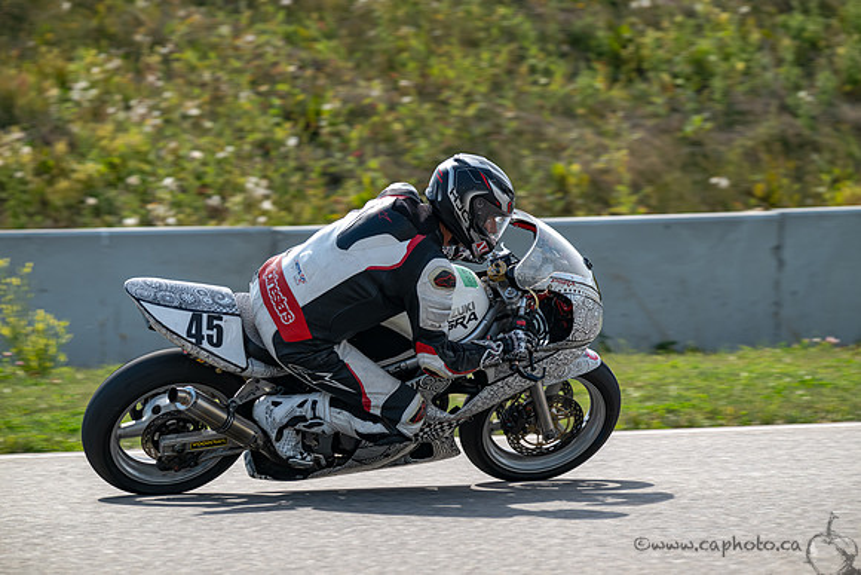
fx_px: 6459
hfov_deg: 7.6
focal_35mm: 270
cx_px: 430
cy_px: 288
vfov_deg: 5.1
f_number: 5.6
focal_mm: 270
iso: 320
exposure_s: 1/1250
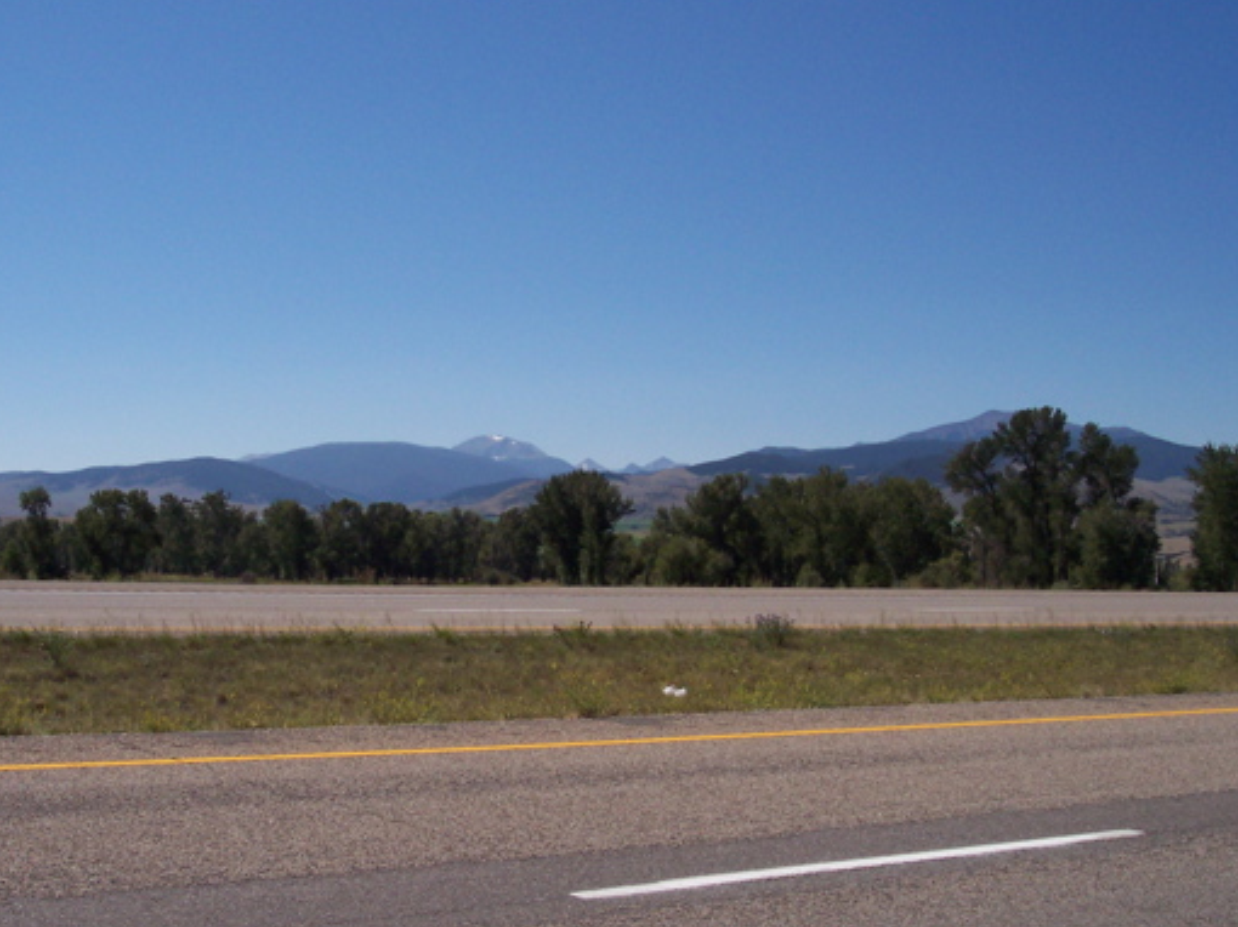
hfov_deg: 35.9
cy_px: 455
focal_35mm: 53
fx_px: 1895
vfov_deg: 27.5
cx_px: 441
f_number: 4.8
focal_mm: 8
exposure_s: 1/1000
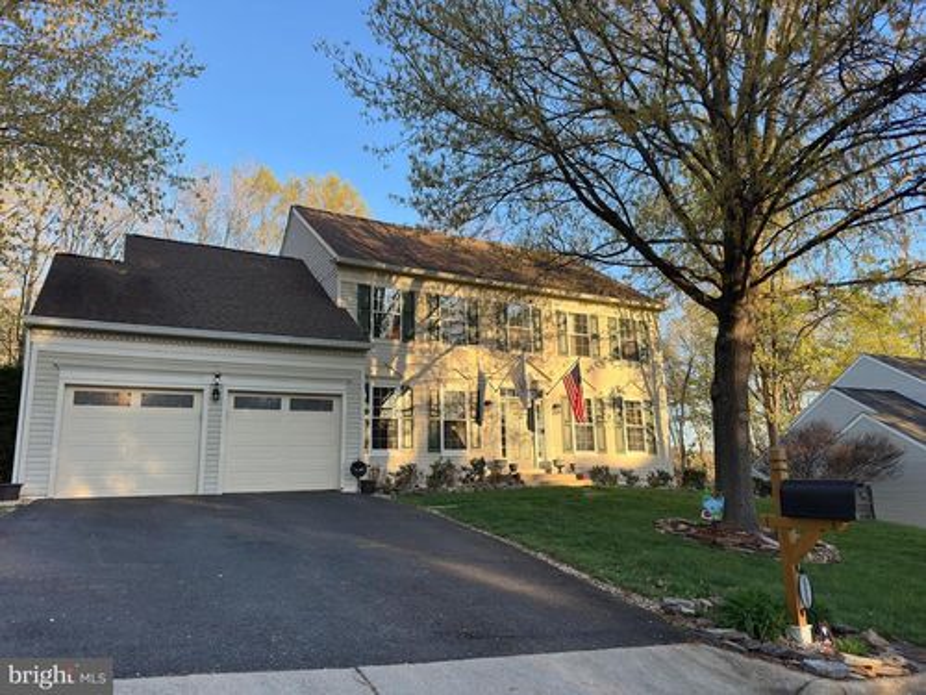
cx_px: 463
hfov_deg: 71.6
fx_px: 642
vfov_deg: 56.8
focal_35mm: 24
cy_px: 348
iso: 80
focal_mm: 6.86
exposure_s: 1/761
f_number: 1.78
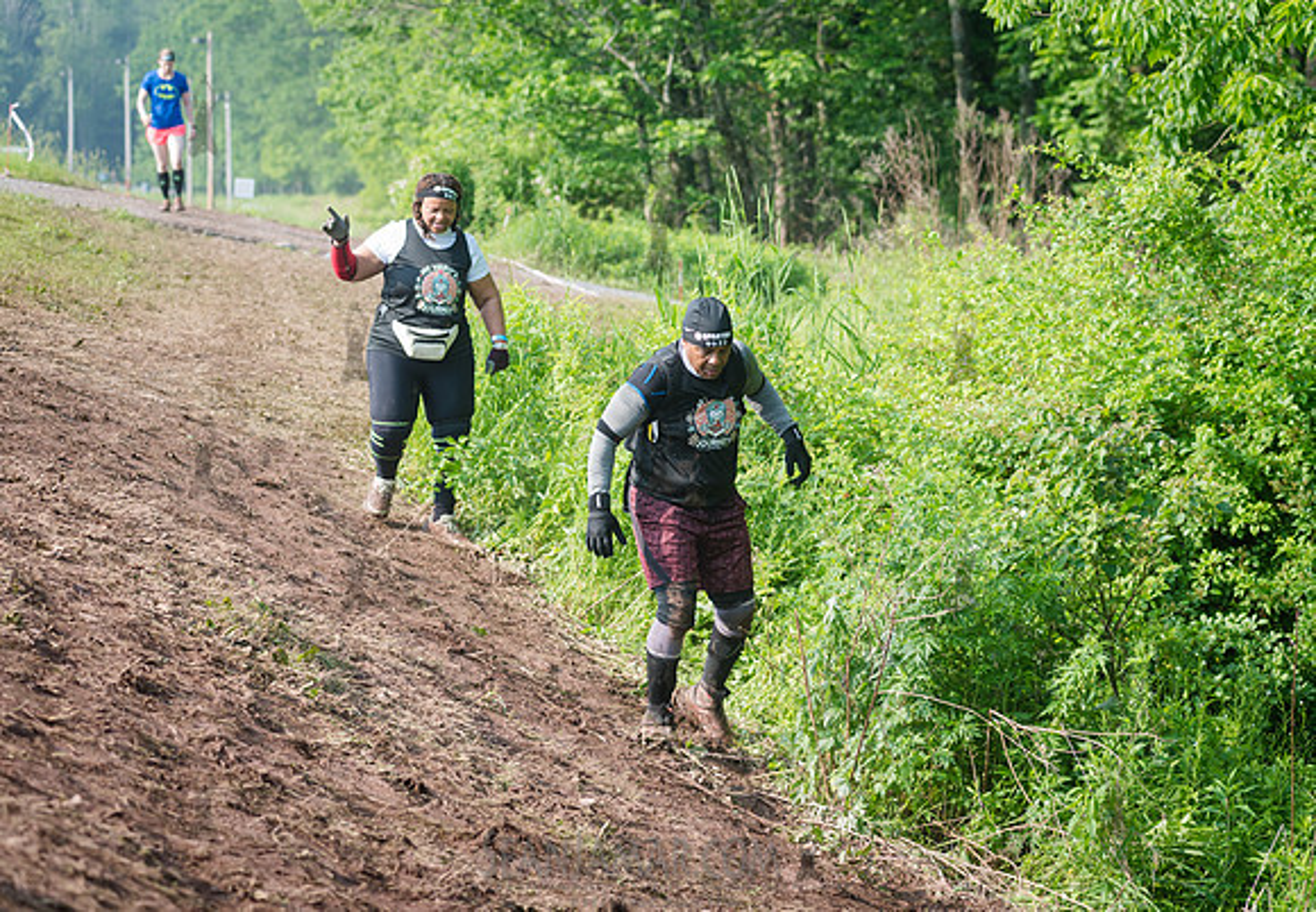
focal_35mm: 117
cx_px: 696
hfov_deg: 17.3
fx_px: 4334
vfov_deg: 12.0
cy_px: 465
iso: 250
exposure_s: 1/500
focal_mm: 112
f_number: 4.5
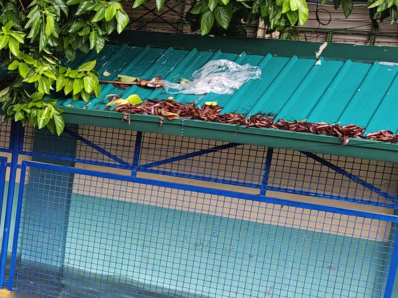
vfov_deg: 16.9
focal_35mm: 87
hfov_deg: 17.9
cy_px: 217
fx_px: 1000
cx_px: -325
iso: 640
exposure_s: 1/87
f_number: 1.69
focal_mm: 6.06
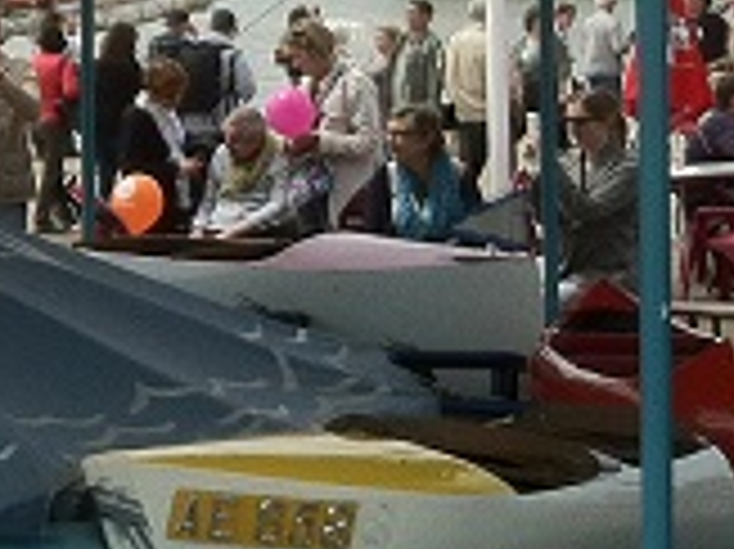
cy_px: 27
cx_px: -547
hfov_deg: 12.5
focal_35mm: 145
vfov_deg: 10.2
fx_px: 3072
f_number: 2.8
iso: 80
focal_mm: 3.85
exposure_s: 1/1117
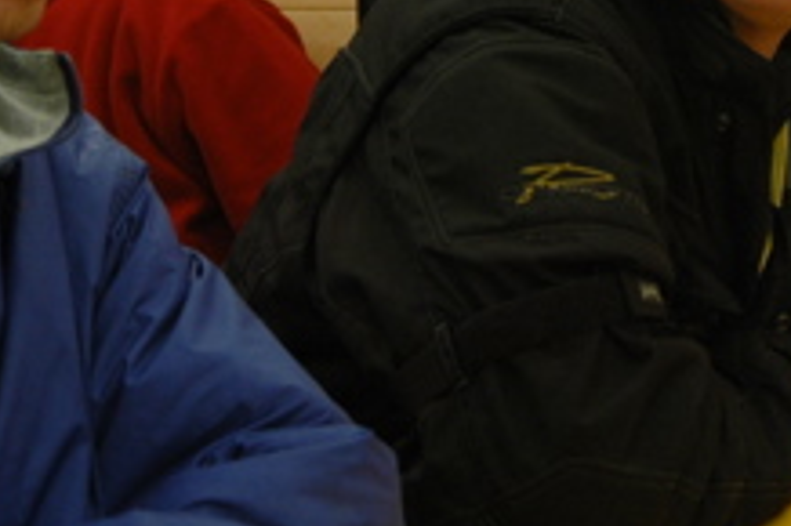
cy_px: -44
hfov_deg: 16.5
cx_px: 508
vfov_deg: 10.9
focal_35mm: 124
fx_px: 2722
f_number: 3.5
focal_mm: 24
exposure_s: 1/100
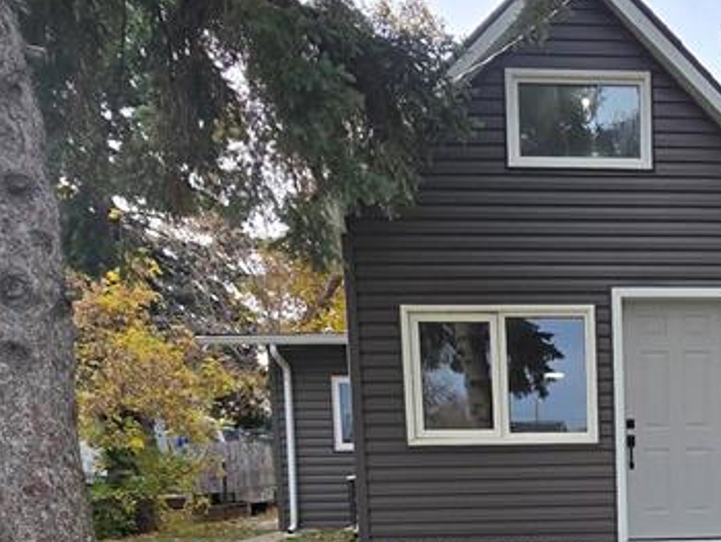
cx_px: 719
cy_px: 569
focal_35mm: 38
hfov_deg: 42.4
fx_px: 792
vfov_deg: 33.7
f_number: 2.2
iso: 50
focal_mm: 2.2
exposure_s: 1/754
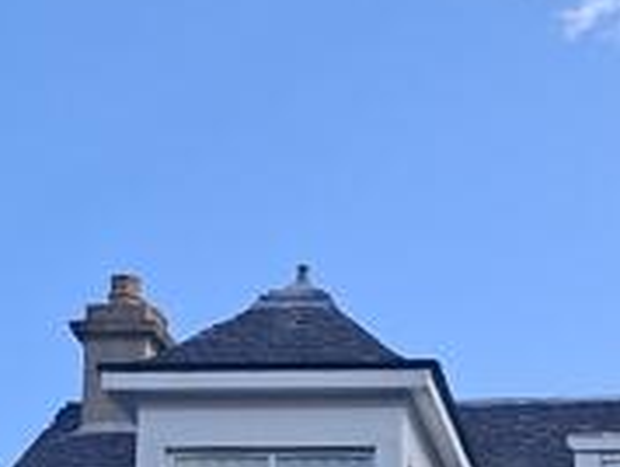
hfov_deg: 14.7
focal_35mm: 132
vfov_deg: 10.6
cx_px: 603
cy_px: 843
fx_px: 2367
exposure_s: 1/1585
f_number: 1.8
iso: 50
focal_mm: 5.54
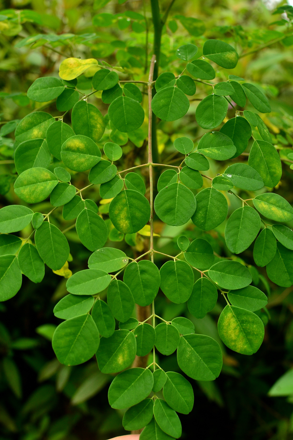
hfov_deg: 25.8
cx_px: 146
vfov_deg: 37.9
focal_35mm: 52
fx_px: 641
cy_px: 220
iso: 250
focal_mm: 35
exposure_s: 1/125
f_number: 8
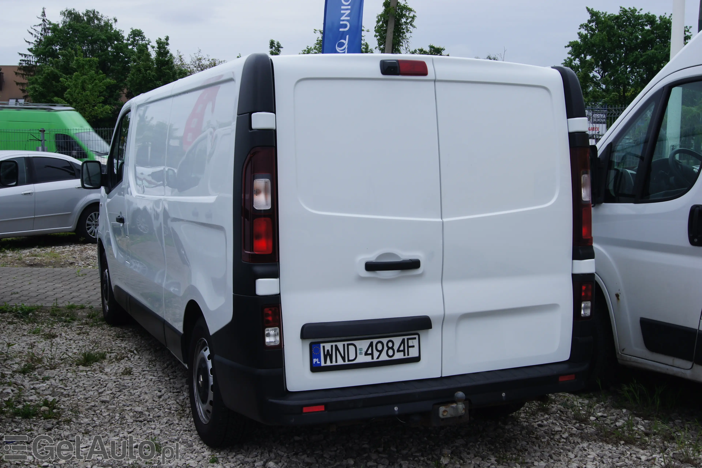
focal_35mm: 42
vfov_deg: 31.9
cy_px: 234
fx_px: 819
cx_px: 351
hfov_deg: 46.4
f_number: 13
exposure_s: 1/80
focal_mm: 28
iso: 100
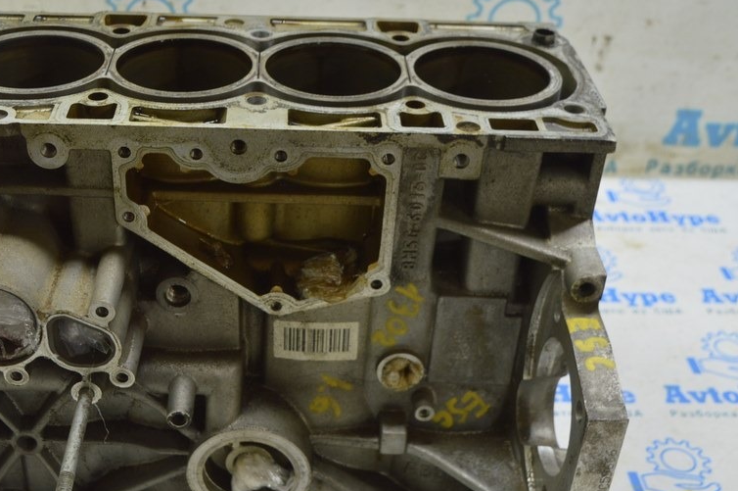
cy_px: 287
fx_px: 1085
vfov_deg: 25.4
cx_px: 254
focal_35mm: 53
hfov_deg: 37.2
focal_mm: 26
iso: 400
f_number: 5.6
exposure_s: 1/20
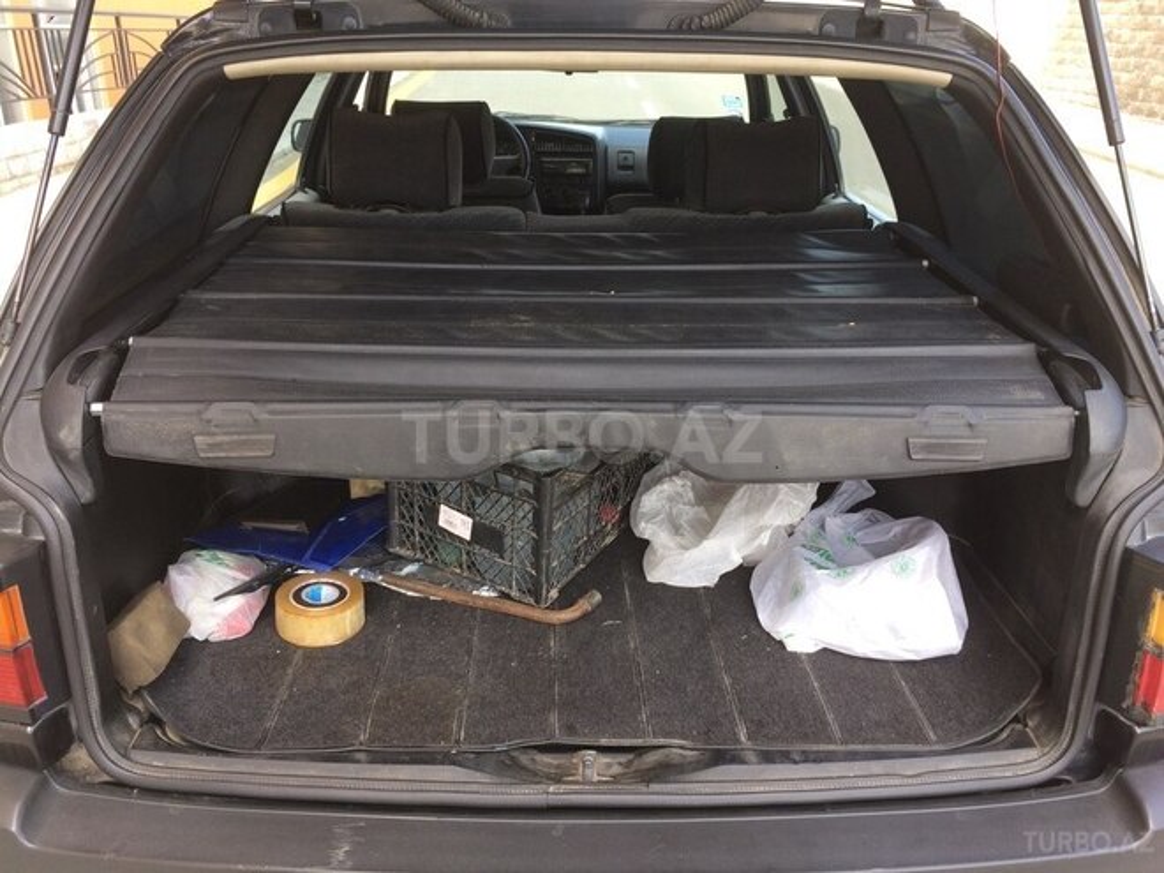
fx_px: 975
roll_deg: -0.2
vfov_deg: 48.2
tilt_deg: -20.6
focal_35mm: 29
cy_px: 436
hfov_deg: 61.7
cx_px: 582
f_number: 2.2
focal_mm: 4.15
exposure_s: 1/116
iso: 32
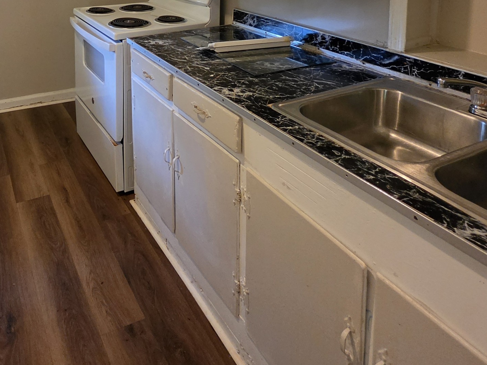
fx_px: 394
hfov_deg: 60.6
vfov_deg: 42.1
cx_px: 133
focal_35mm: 28
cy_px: -11
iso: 500
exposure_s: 1/60
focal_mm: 2.2
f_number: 1.9
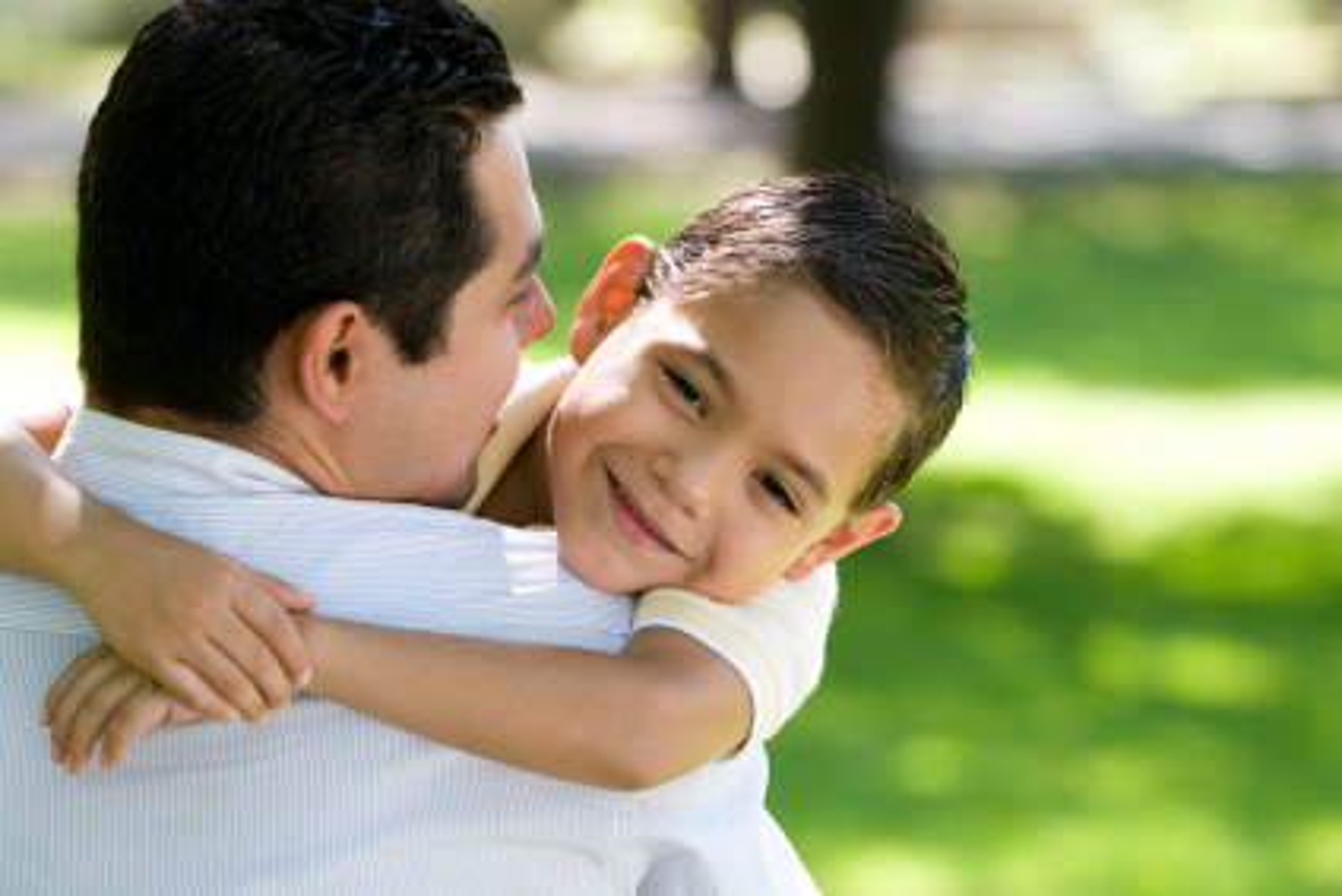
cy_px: 448
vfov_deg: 7.6
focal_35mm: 180
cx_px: 671
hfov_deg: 11.4
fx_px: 6712
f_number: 4
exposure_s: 1/80
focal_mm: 120
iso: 100
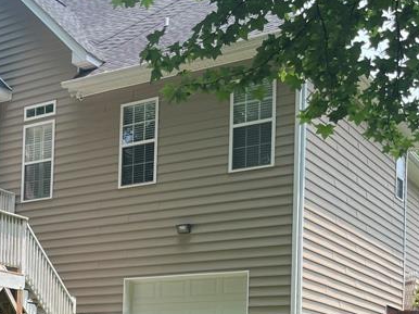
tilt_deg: +2.6
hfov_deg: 27.0
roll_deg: -2.3
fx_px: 835
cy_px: 354
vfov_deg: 20.2
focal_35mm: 69
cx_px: 25
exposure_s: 1/845
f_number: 1.6
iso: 50
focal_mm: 5.1
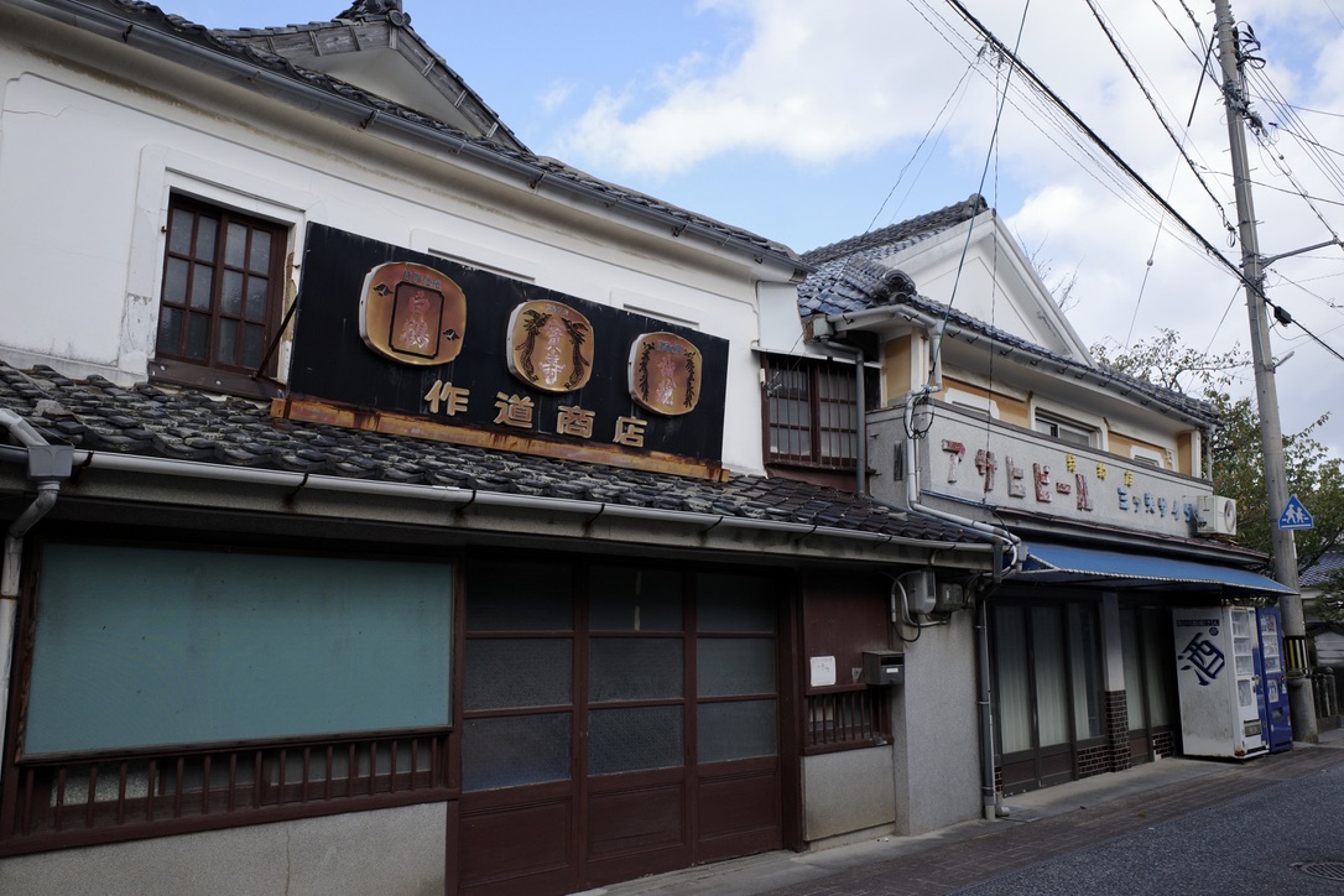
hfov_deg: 65.5
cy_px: 448
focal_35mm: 28
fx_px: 1045
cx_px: 672
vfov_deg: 46.4
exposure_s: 1/400
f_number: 5
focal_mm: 18.3
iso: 200
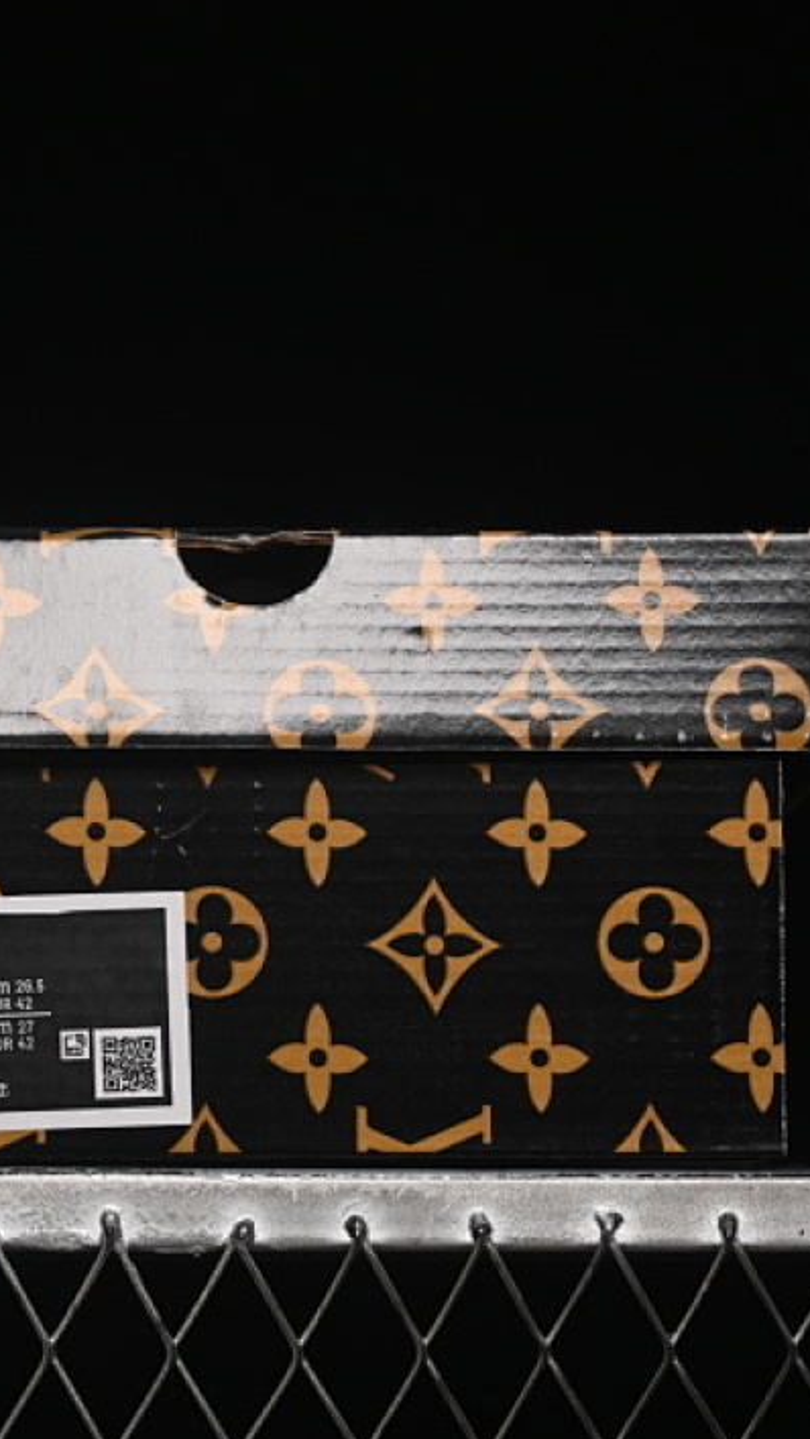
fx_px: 4579
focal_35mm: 120
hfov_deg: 10.1
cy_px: 716
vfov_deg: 17.9
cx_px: 263
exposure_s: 1/60
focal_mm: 50
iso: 160
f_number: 6.3
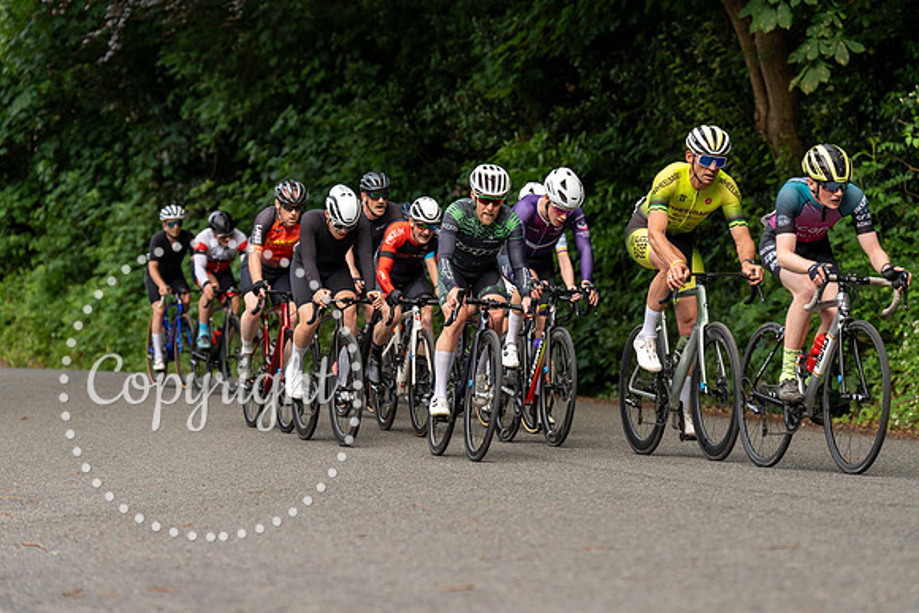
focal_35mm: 127
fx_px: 3243
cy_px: 306
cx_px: 460
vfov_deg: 10.8
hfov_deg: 16.1
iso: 400
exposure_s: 1/800
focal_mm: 127
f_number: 3.5
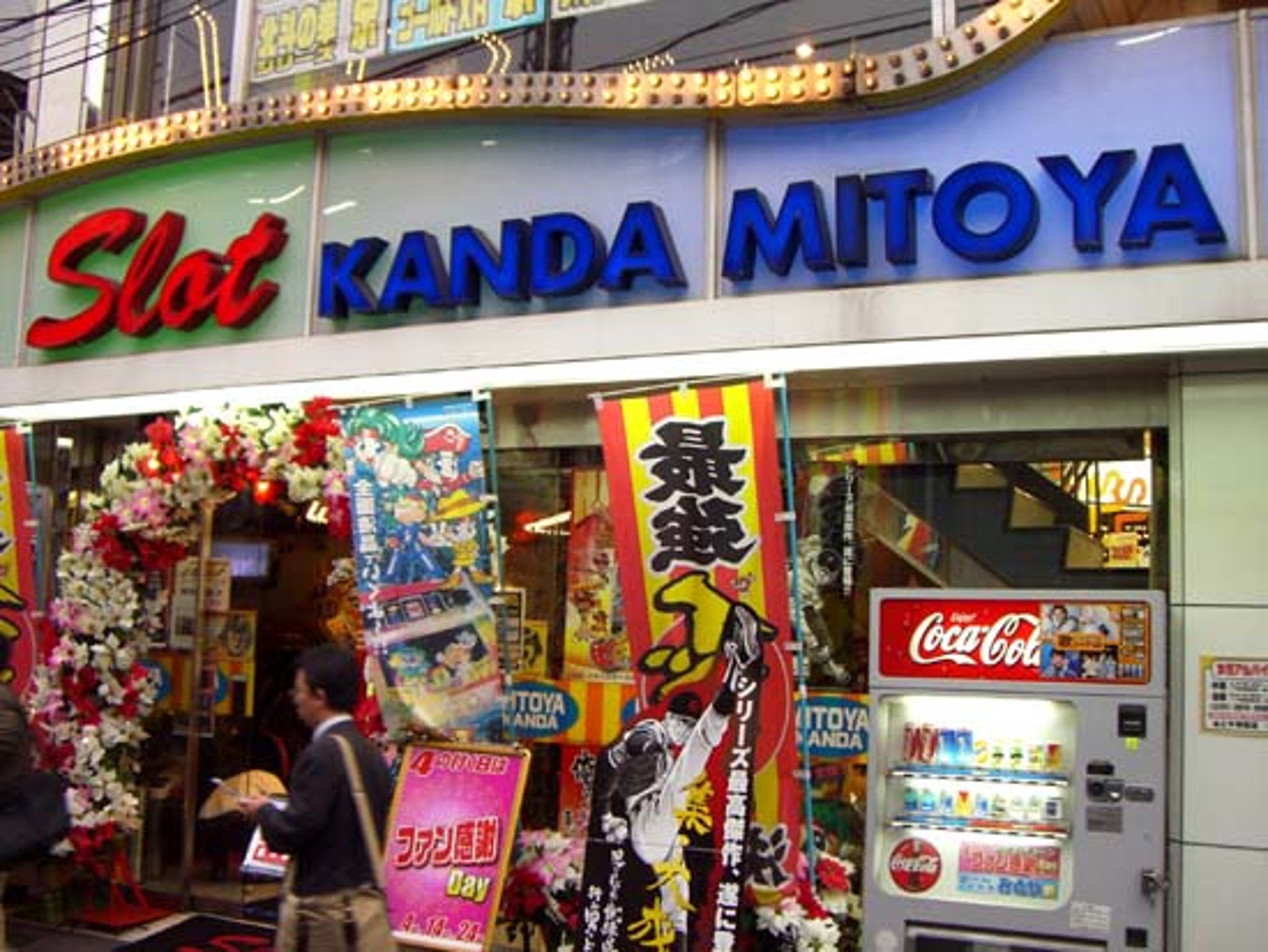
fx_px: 1393
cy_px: 476
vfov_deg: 37.7
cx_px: 634
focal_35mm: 38
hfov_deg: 49.0
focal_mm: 6.2
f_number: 2.7
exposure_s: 1/40
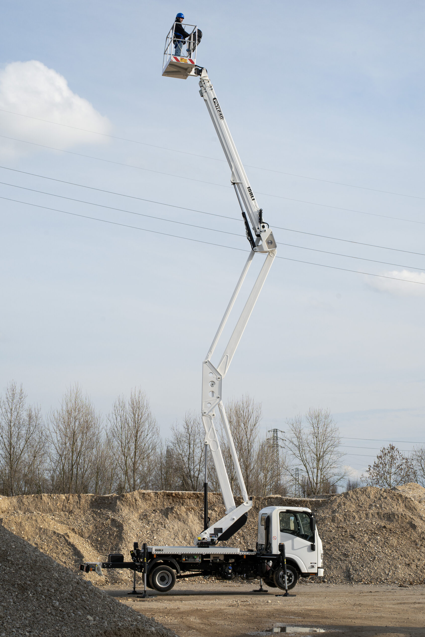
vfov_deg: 27.0
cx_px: 212
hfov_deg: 18.2
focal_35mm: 75
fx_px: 1328
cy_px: 318
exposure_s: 1/250
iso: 400
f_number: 16
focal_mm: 75
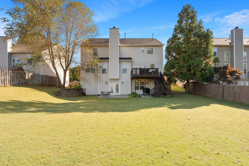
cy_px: 87
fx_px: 118
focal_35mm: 17
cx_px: 125
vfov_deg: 70.4
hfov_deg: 93.3
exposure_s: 1/60
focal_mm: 16
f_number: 9
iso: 250
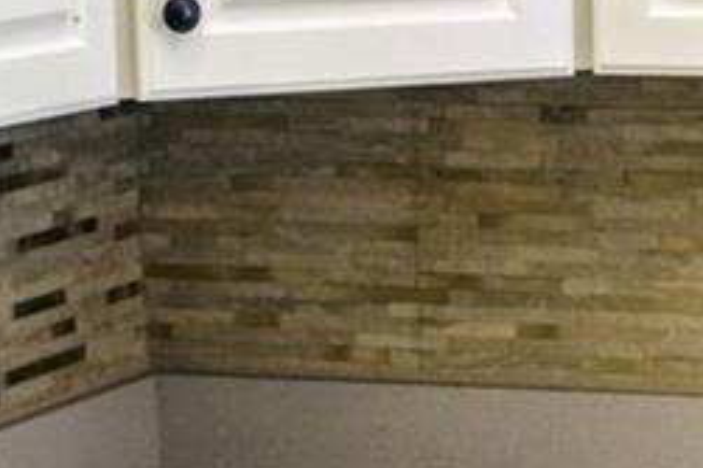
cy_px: 266
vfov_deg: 5.7
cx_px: 930
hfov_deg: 8.5
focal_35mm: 239
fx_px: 4668
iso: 400
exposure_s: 1/60
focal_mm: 25
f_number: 4
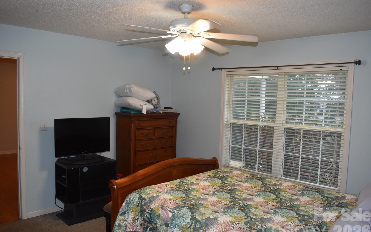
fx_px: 283
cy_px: 119
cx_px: 184
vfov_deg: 44.5
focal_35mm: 28
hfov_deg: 66.5
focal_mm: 18
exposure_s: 1/125
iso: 800
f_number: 5.6
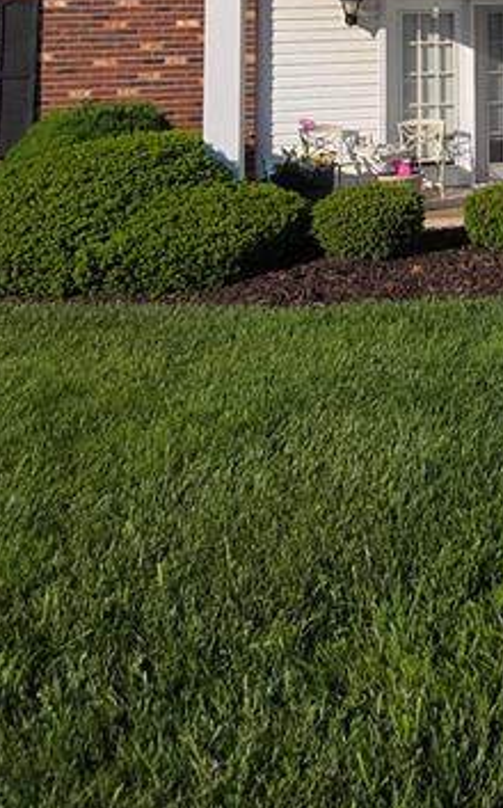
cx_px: 606
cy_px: -25
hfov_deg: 27.9
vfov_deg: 41.8
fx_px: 879
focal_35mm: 40
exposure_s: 1/1225
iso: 20
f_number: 1.9
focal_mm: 2.2
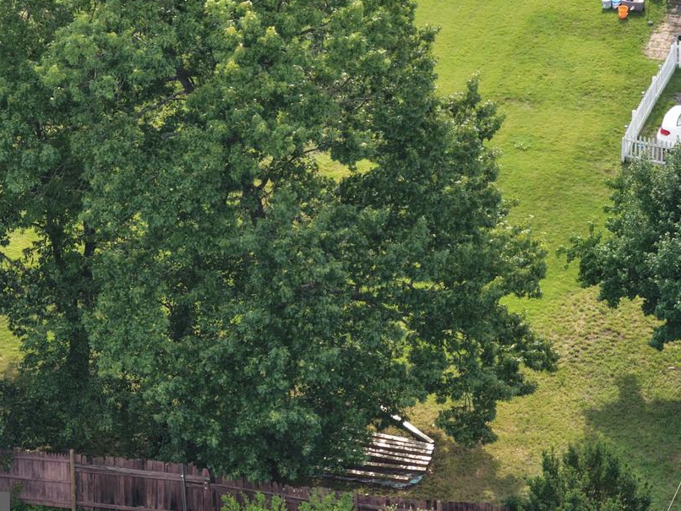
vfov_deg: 5.0
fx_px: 5904
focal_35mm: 300
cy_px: 84
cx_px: 470
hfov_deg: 6.6
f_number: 2.8
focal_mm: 40
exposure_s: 1/400
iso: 100
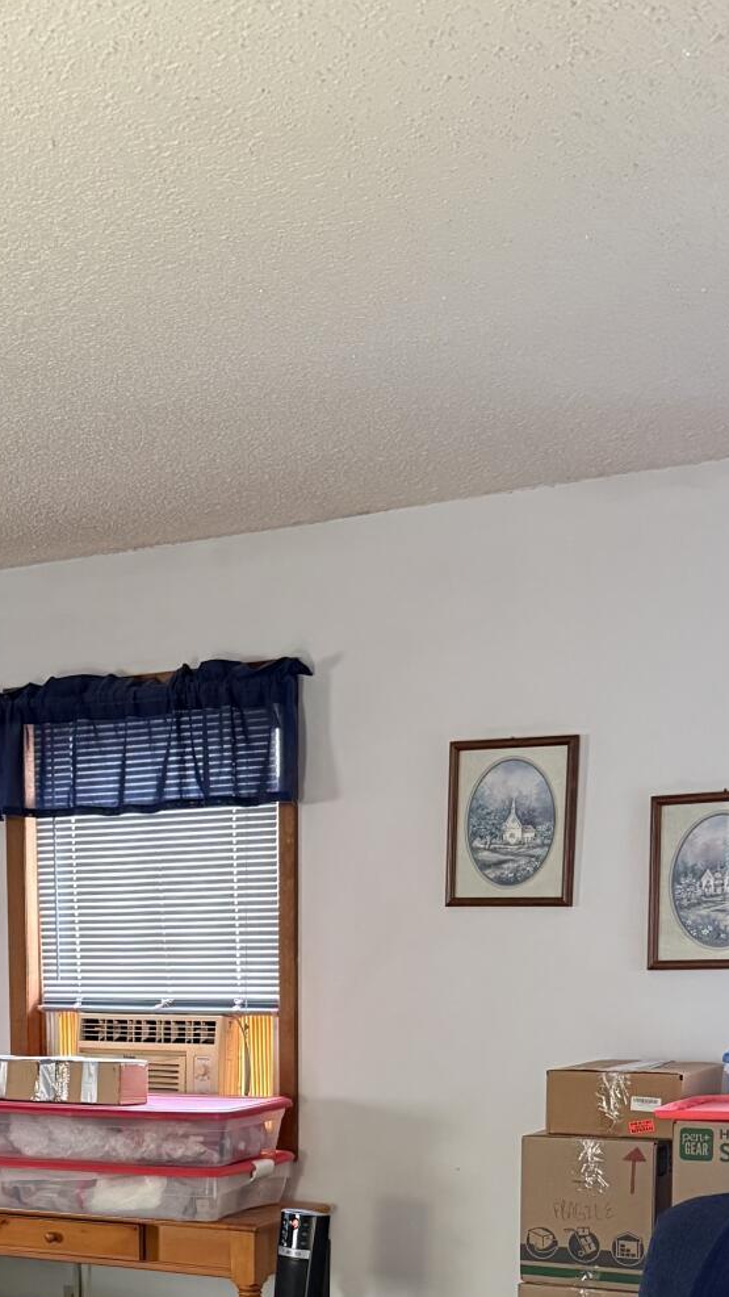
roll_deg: +0.8
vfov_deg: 36.6
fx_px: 1822
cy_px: 1176
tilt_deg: -6.2
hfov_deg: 22.3
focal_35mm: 53
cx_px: 131
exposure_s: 1/60
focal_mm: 6.76
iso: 800
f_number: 1.78
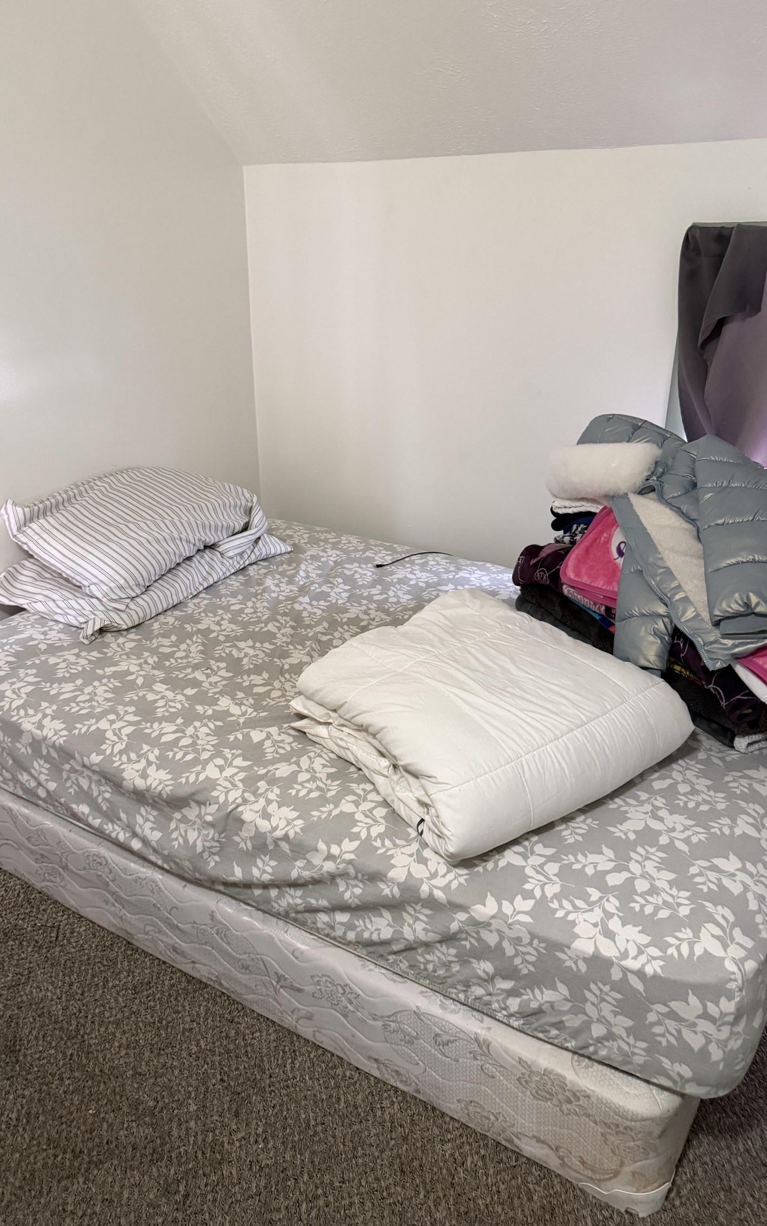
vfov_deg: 70.4
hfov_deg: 47.5
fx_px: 869
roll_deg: +0.6
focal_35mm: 26
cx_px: 347
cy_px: 614
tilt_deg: -23.5
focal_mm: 6.76
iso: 640
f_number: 1.78
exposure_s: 1/60
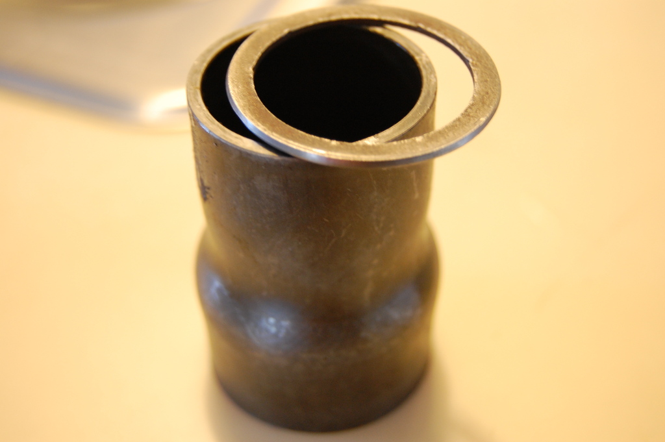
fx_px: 1052
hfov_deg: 35.1
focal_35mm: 57
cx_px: 332
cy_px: 221
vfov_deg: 23.7
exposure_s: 1/13
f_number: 5
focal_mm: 38
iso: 800
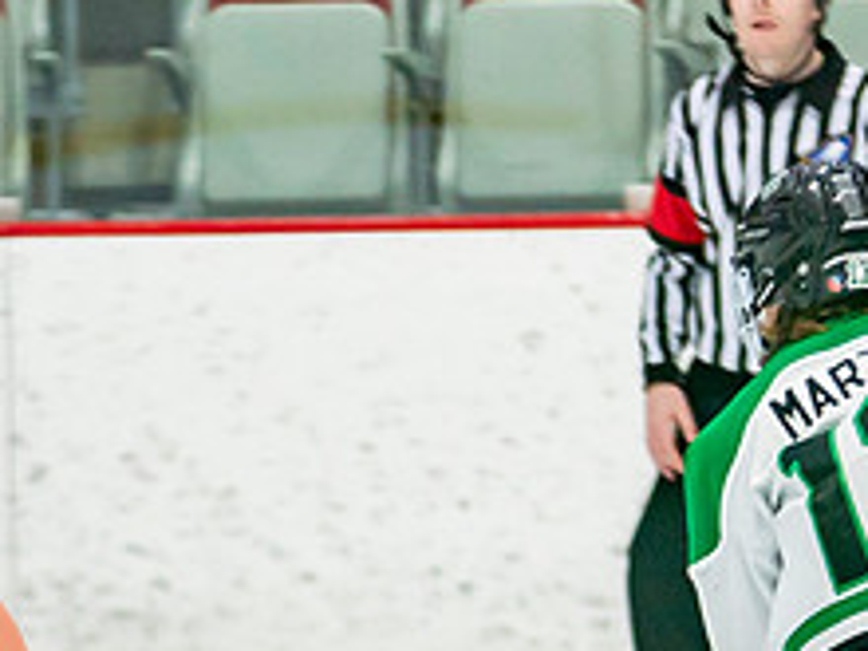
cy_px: 911
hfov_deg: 1.6
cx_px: 817
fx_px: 31193
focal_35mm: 1244
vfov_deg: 1.2
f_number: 3.2
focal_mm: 200
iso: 400
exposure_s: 1/640
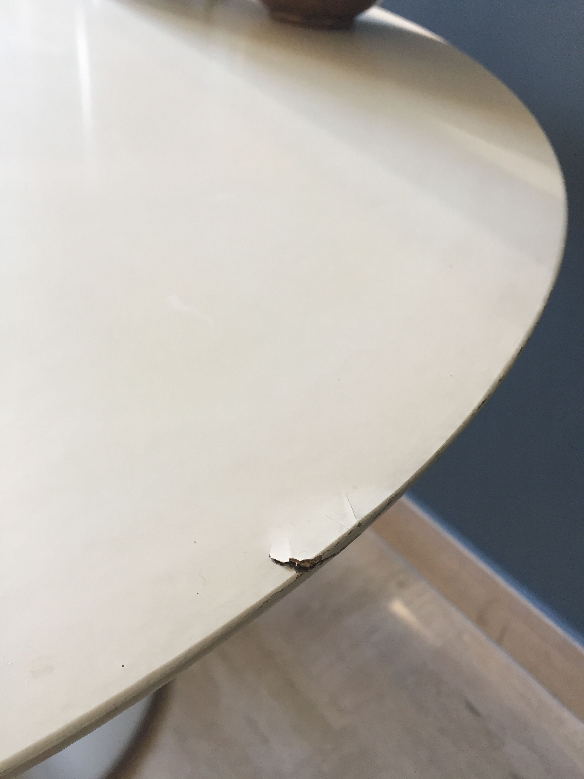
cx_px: 292
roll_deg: -5.8
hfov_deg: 48.2
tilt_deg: -41.2
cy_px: 390
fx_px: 652
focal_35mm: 29
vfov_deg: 61.7
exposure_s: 1/33
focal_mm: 4.15
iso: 100
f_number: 2.2
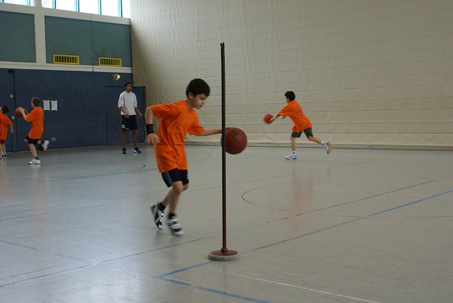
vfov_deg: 29.9
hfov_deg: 43.6
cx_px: 226
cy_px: 152
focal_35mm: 45
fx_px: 567
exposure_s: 1/125
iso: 500
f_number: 5
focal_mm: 30
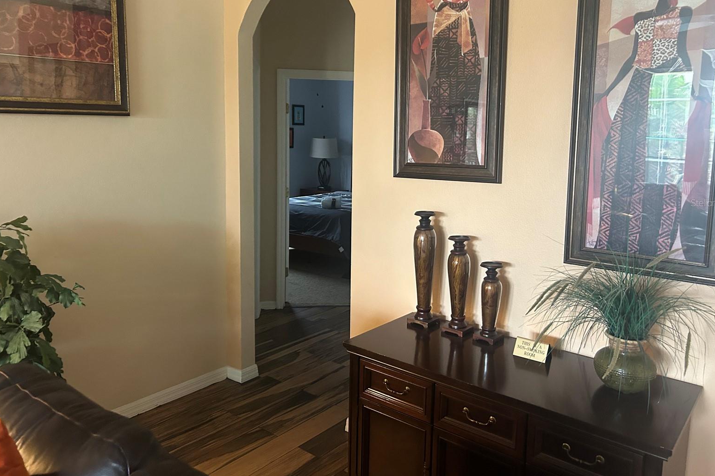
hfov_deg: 65.5
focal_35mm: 28
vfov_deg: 46.3
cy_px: 202
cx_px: 364
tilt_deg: -6.0
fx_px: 556
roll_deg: -2.8
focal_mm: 5.7
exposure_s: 1/60
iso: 400
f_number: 1.5
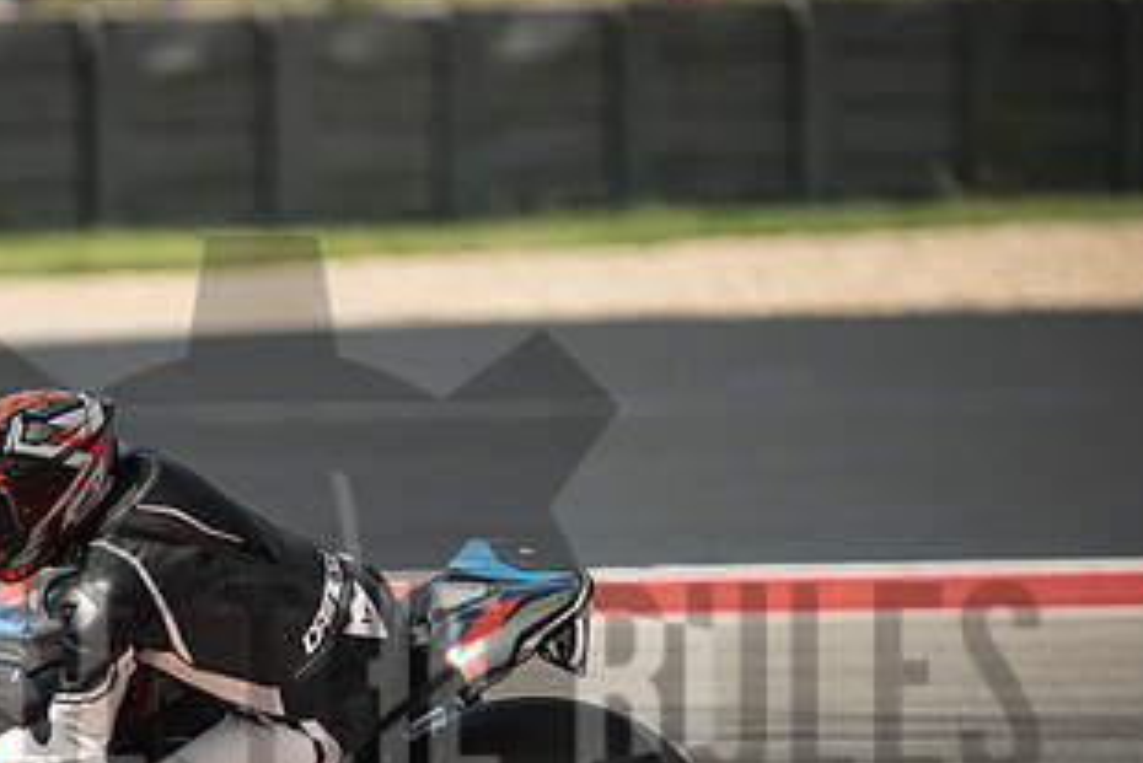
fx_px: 17819
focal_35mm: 561
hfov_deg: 3.7
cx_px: 262
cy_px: 687
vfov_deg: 2.5
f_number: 2
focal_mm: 200
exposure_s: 1/1600
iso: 1600
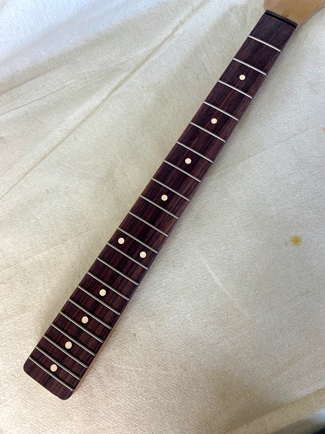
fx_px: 326
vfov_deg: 67.3
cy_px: 217
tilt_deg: -76.1
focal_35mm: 26
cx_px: 162
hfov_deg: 53.1
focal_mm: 4.25
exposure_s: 1/60
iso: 64
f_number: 1.8
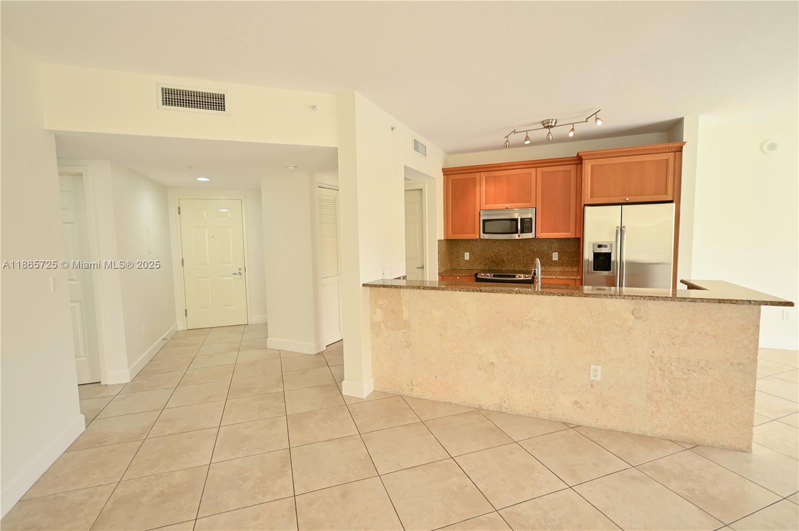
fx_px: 377
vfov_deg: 70.3
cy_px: 266
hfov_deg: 93.3
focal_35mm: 17
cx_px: 400
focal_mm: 17
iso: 160
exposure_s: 1/50
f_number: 2.8
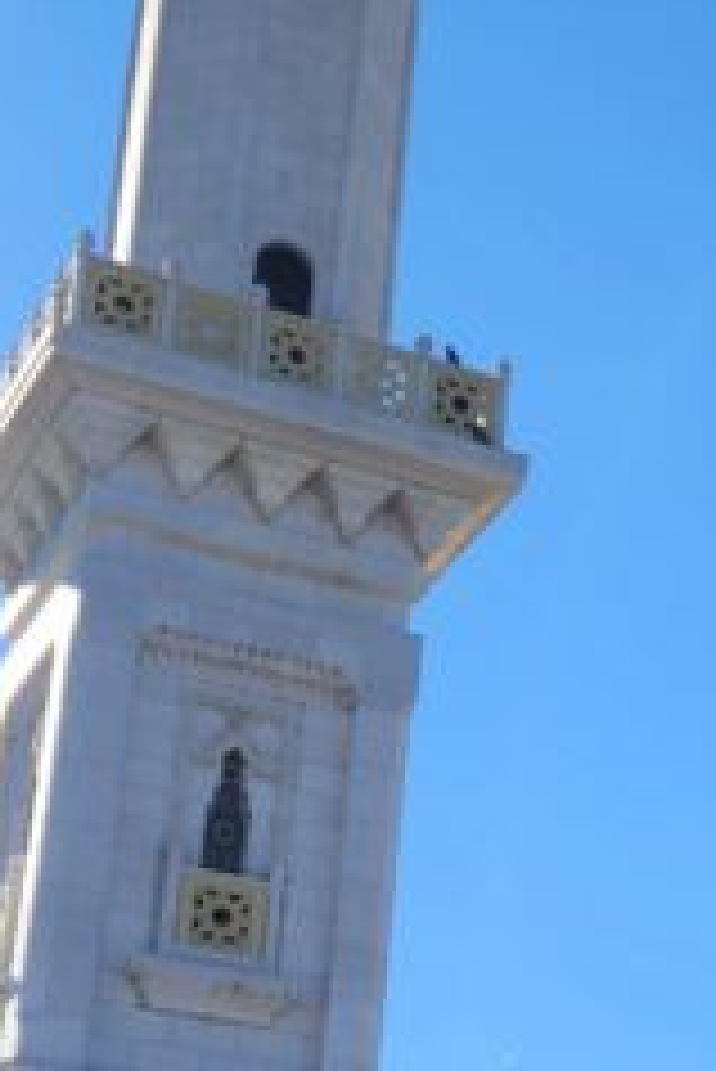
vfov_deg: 19.5
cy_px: 927
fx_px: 3068
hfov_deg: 12.4
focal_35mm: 103
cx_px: 1207
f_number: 1.8
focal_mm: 6.4
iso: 12
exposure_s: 1/952
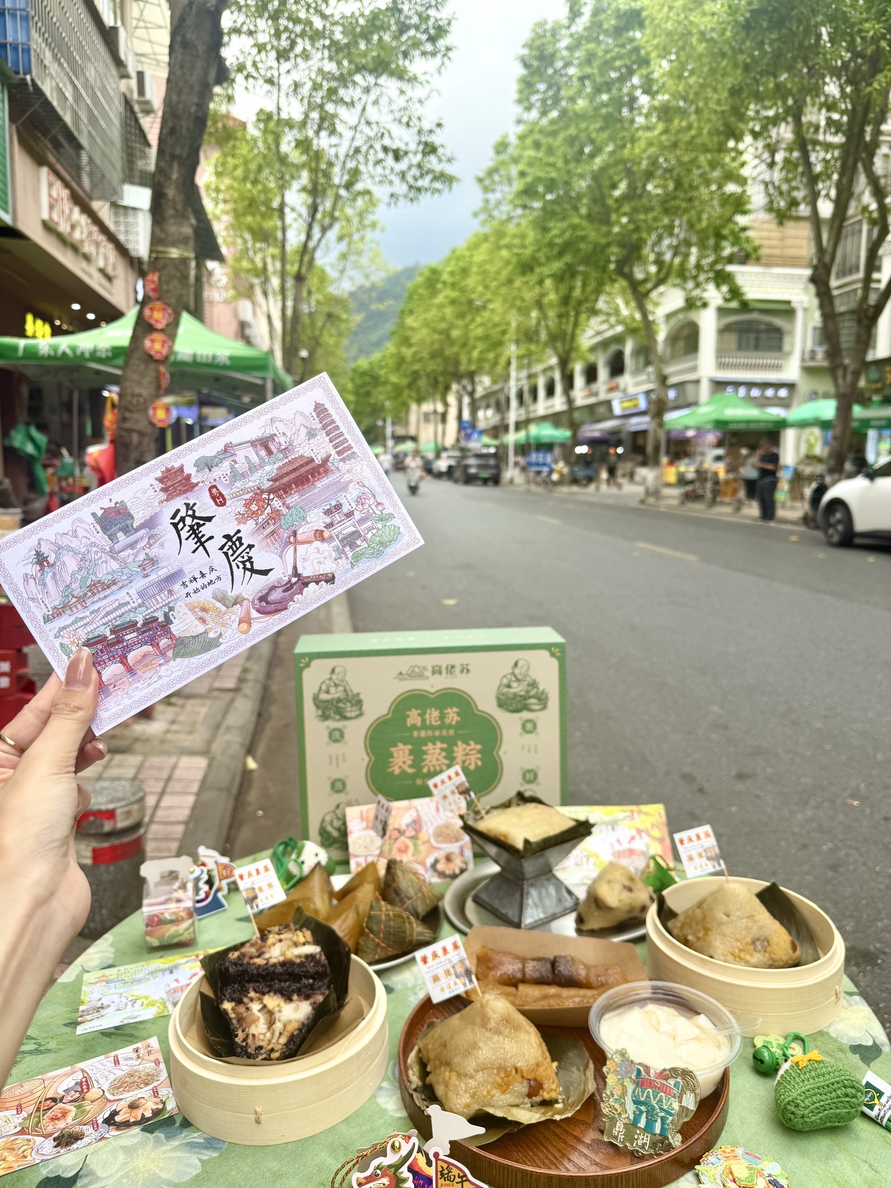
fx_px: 824
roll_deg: -1.3
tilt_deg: -7.8
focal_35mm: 24
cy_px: 594
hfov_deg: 56.8
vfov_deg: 71.6
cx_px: 446
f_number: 1.78
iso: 80
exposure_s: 1/677
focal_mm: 6.76
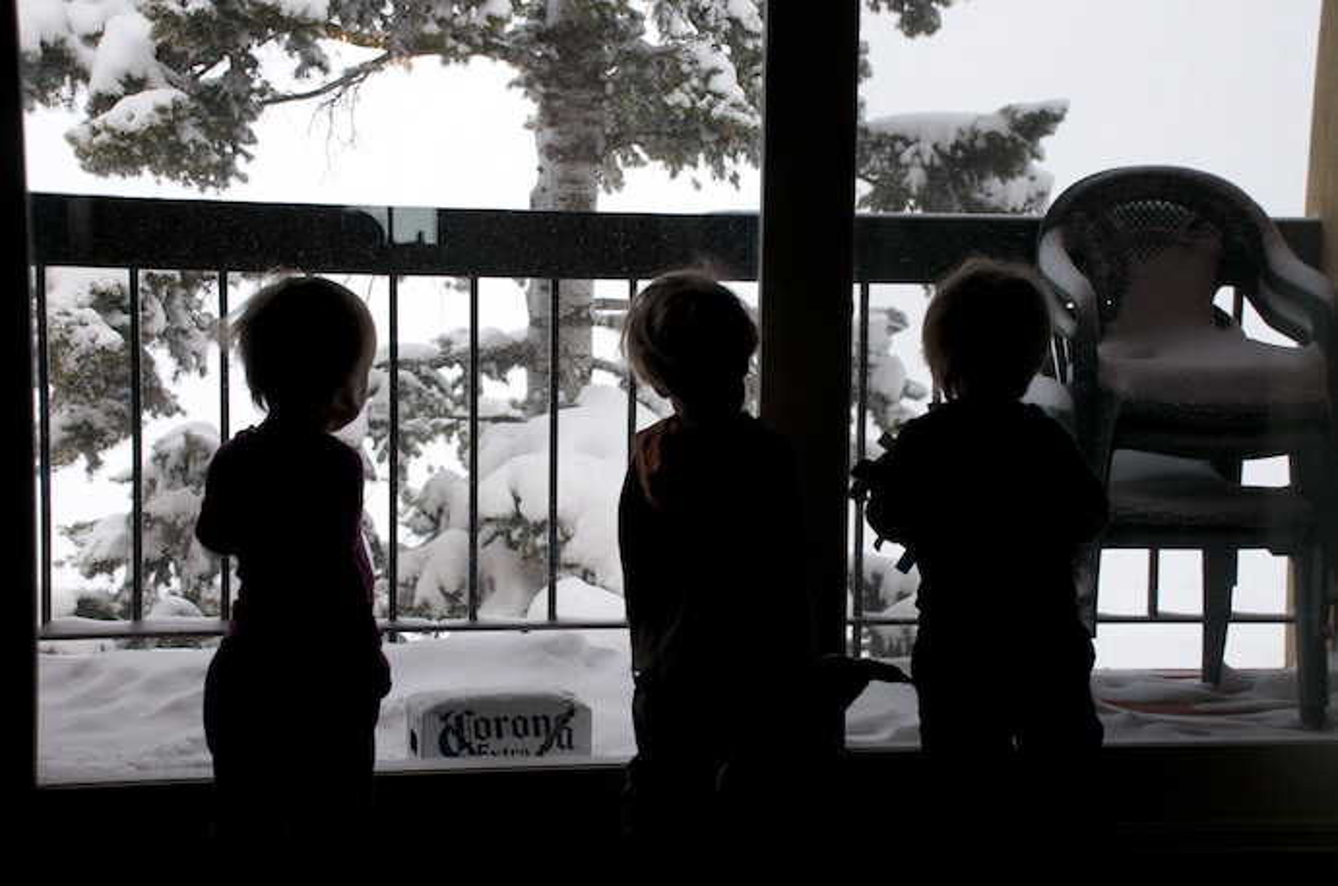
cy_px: 443
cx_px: 669
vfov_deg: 25.6
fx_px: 1947
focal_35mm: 52
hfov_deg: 37.9
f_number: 5.6
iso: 200
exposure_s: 1/125
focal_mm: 35
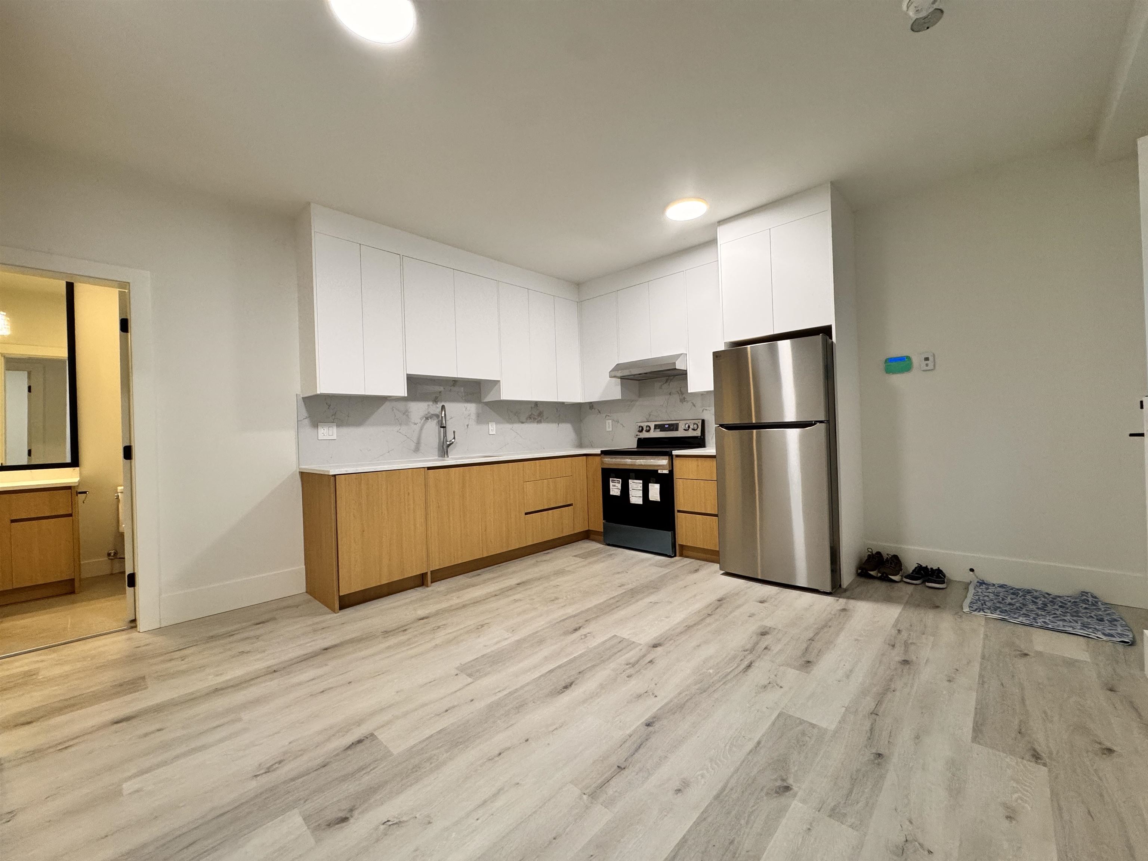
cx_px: 574
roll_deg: +2.4
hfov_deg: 102.1
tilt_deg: -0.1
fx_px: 464
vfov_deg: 85.7
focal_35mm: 14
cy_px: 430
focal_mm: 2.22
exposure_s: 1/120
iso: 250
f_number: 2.2
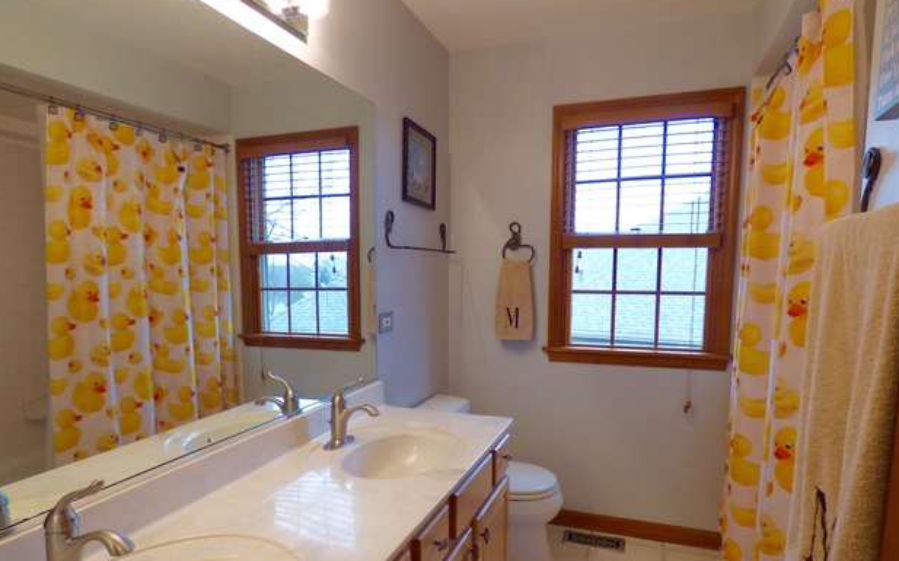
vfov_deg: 54.6
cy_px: 340
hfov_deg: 79.7
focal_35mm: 22
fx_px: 539
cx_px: 437
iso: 125
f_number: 2.8
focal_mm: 3.58
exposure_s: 1/60
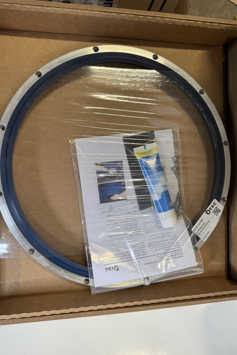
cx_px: 116
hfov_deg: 51.3
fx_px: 247
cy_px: 178
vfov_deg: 71.5
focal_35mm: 25
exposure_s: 1/50
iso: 125
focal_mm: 6.76
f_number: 1.78
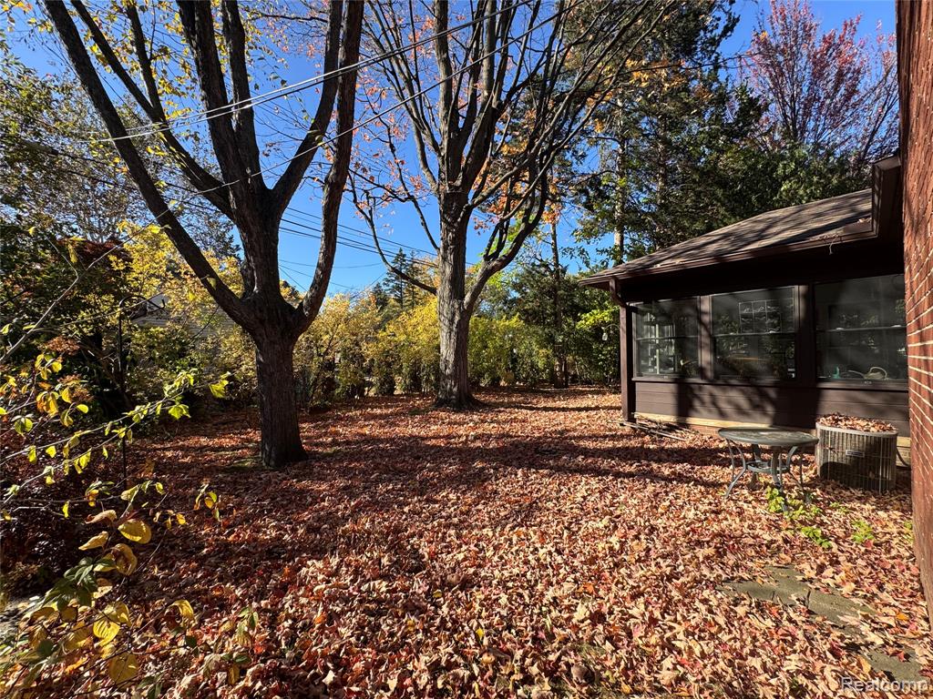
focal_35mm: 14
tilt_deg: +0.4
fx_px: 377
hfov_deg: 102.1
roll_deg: +0.6
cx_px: 466
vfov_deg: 85.7
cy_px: 350
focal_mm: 2.22
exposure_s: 1/858
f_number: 2.2
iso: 50
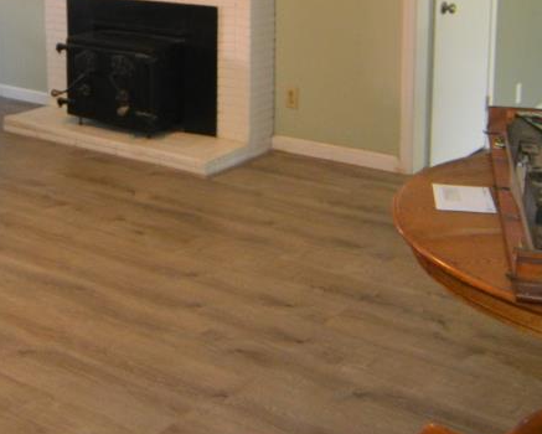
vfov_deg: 25.3
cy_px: 33
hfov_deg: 31.7
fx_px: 931
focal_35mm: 58
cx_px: 113
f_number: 4
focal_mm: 12
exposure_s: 1/60
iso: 1100
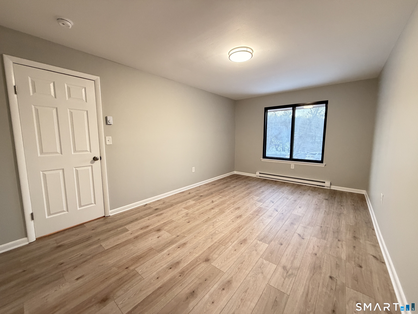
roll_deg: +0.3
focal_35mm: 14
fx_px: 169
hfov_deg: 102.1
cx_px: 209
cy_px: 157
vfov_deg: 85.7
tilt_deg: -7.8
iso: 400
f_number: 2.2
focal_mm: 2.22
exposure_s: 1/60
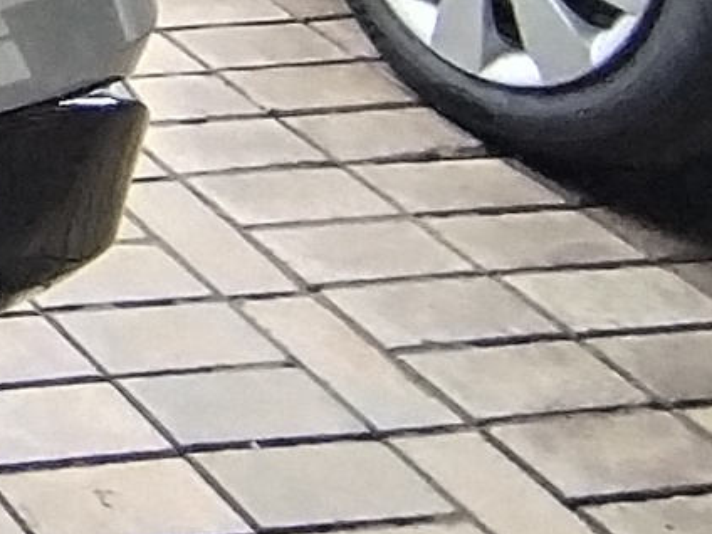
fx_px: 2139
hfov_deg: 13.1
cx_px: -1086
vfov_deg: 12.9
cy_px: -423
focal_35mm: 104
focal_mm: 1.42
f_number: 2.2
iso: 237
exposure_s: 1/33.3
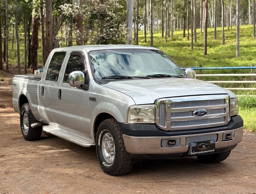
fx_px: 356
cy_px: 97
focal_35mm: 48
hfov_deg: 39.5
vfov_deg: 30.4
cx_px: 128
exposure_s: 1/1980
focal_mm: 6.76
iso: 64
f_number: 1.78
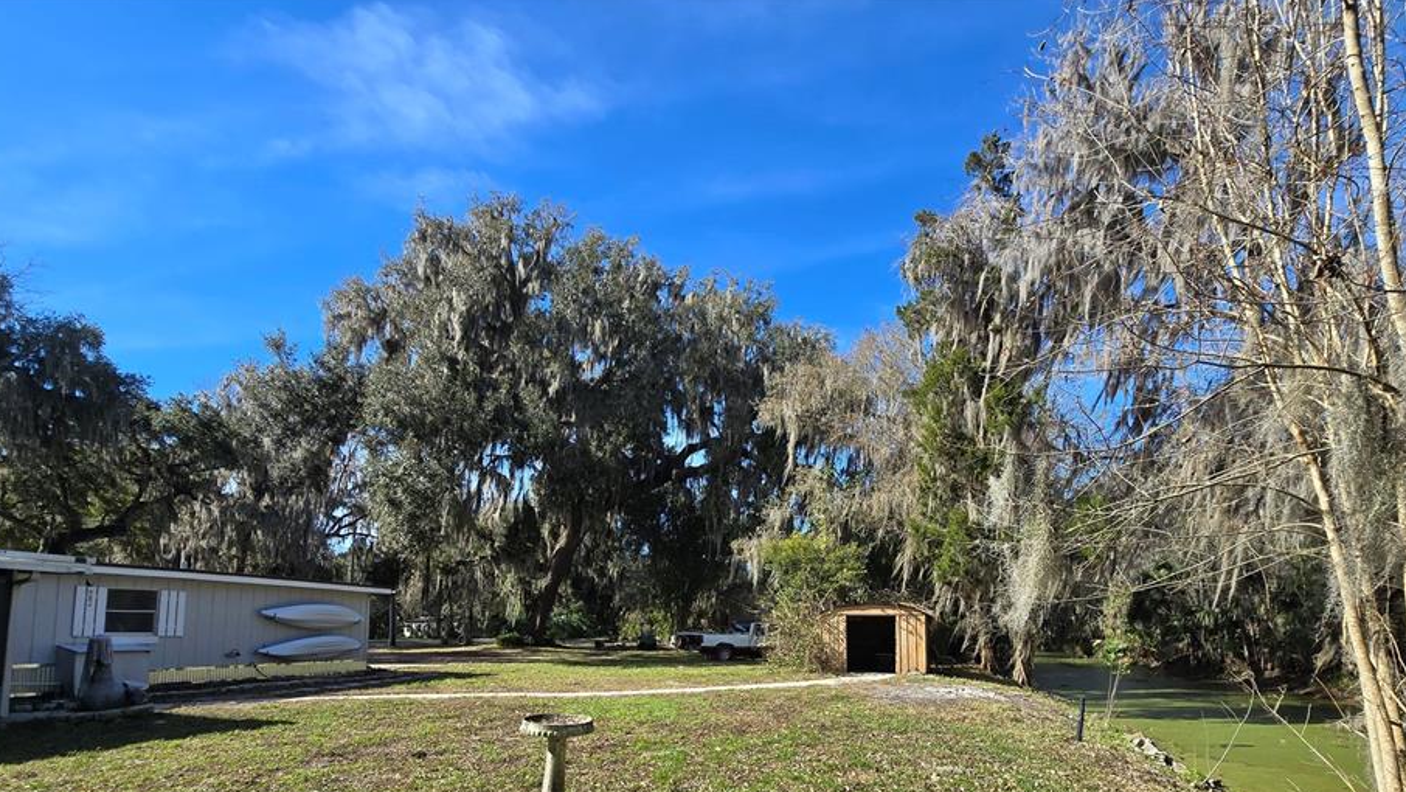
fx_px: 597
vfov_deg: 63.4
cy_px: 589
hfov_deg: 99.3
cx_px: 726
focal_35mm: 16
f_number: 2.2
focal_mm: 2.2
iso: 50
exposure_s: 1/1272
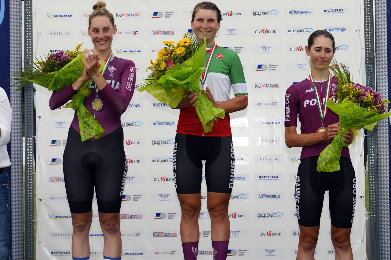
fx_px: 760
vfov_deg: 19.4
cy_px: 130
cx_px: 196
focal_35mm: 70
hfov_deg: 28.9
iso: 220
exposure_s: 1/500
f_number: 5.6
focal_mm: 70
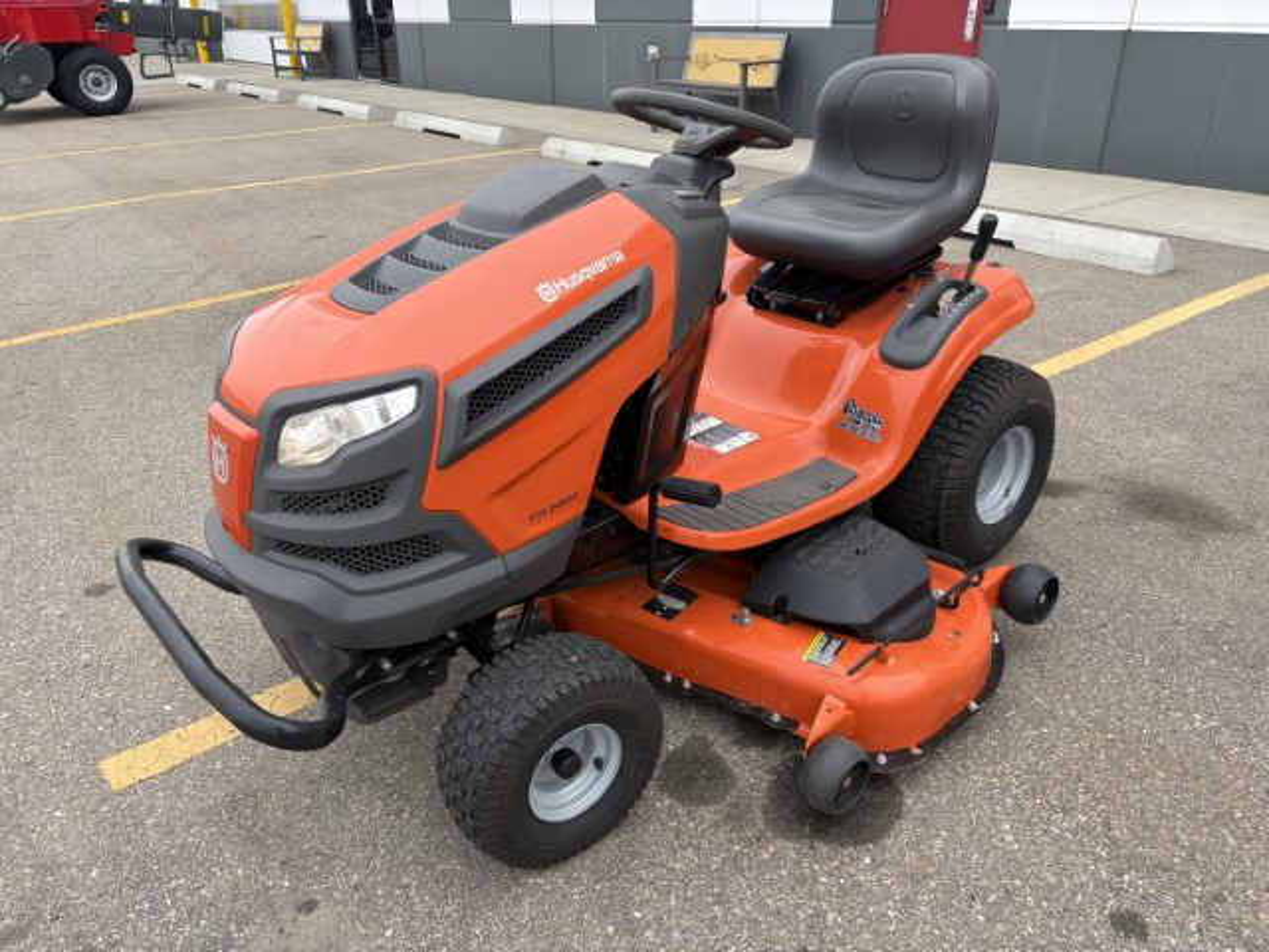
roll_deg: +0.5
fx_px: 953
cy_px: 476
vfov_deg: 53.1
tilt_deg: -25.0
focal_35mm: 26
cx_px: 634
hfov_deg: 67.3
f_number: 1.6
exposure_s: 1/465
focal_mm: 5.96
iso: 50
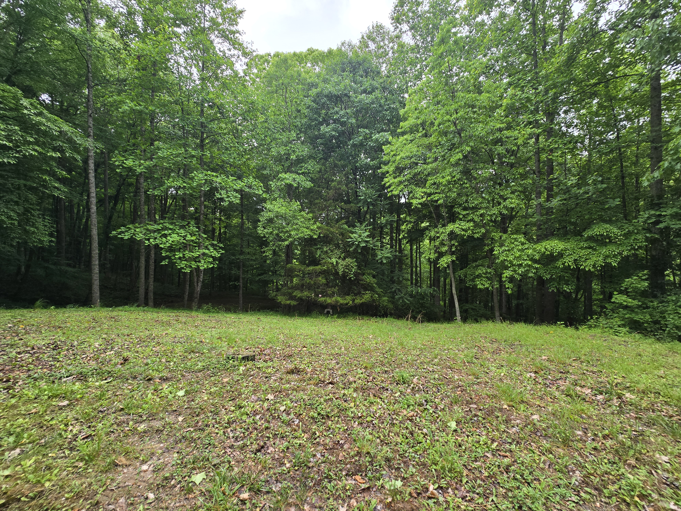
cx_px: 340
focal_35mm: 13
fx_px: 256
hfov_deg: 106.2
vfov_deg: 89.9
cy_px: 256
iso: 50
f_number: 2.2
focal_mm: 2.2
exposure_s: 1/149
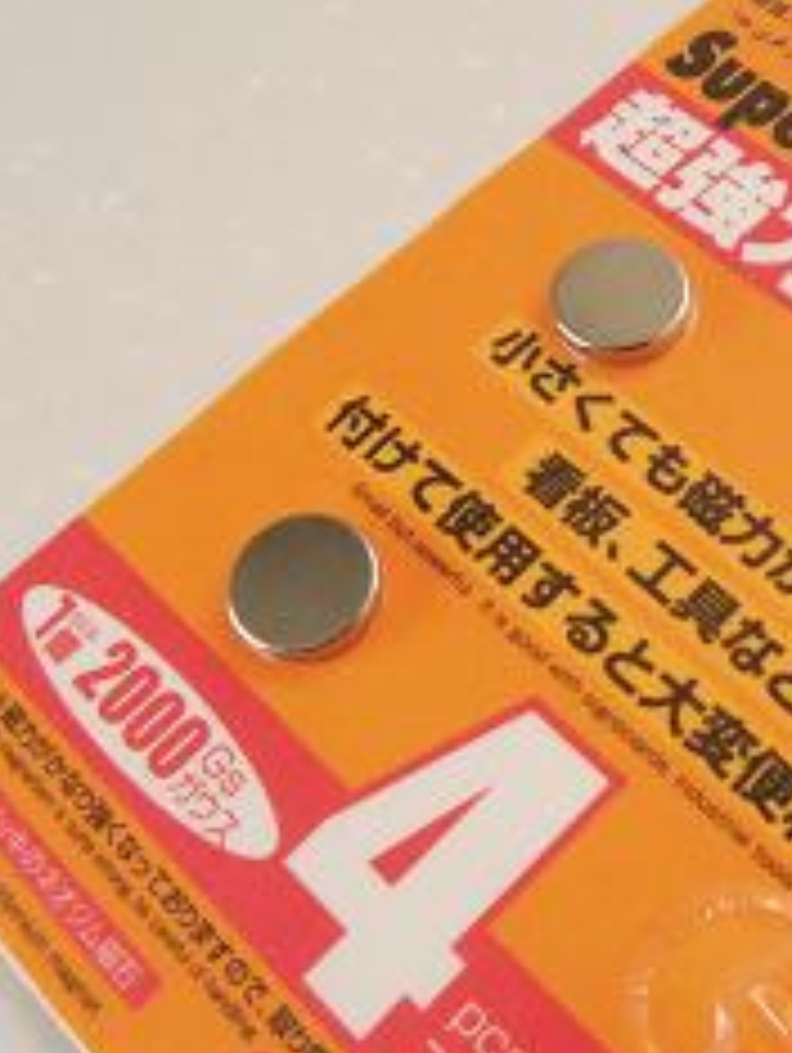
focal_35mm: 41
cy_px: 598
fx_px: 1248
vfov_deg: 45.6
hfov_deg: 33.7
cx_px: 684
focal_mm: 4.3
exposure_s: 1/125
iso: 1600
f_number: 5
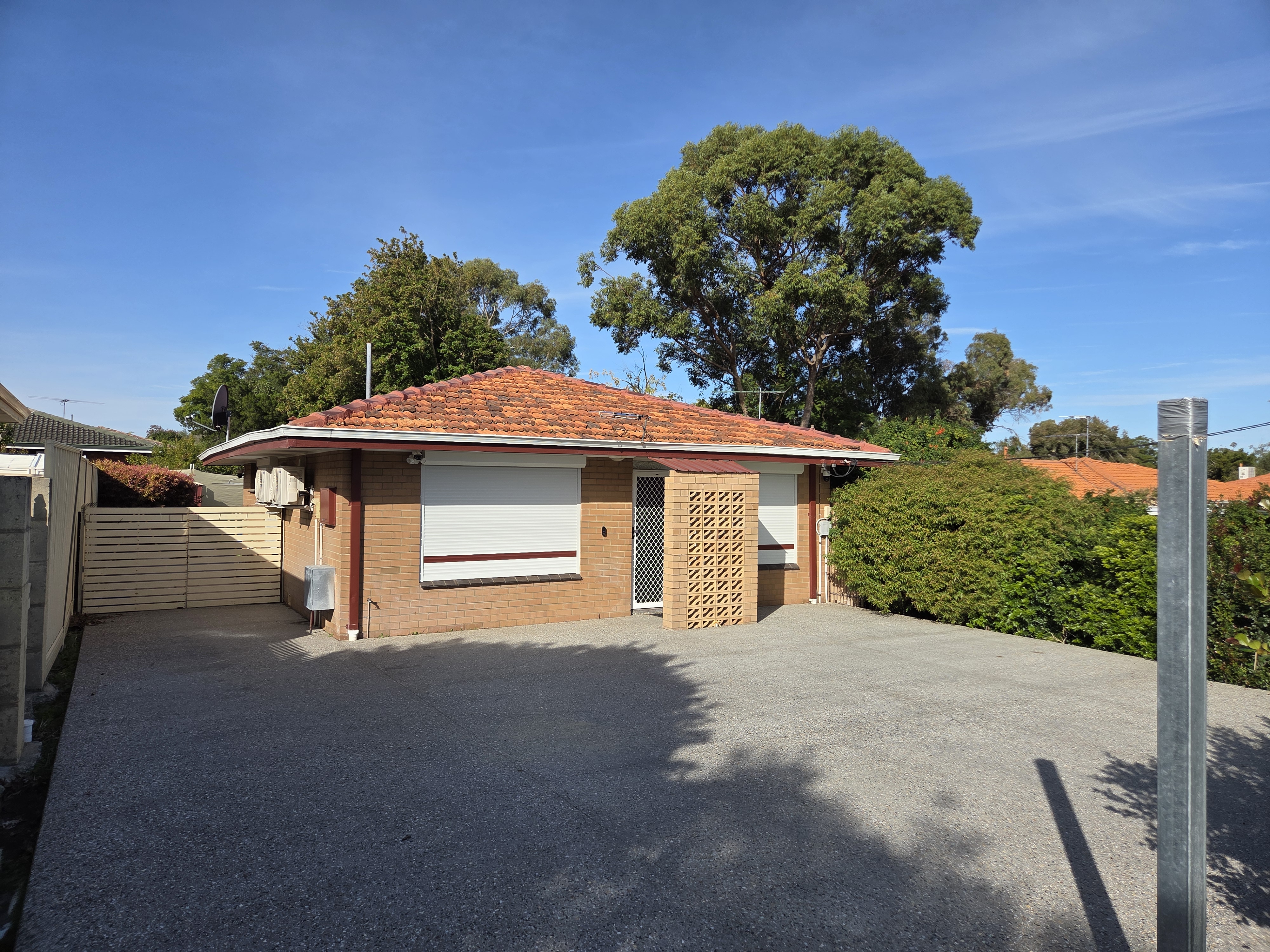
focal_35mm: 23
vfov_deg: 58.9
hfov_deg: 73.9
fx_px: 844
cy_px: 476
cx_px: 635
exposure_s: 1/4771
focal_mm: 5.4
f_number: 1.8
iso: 80
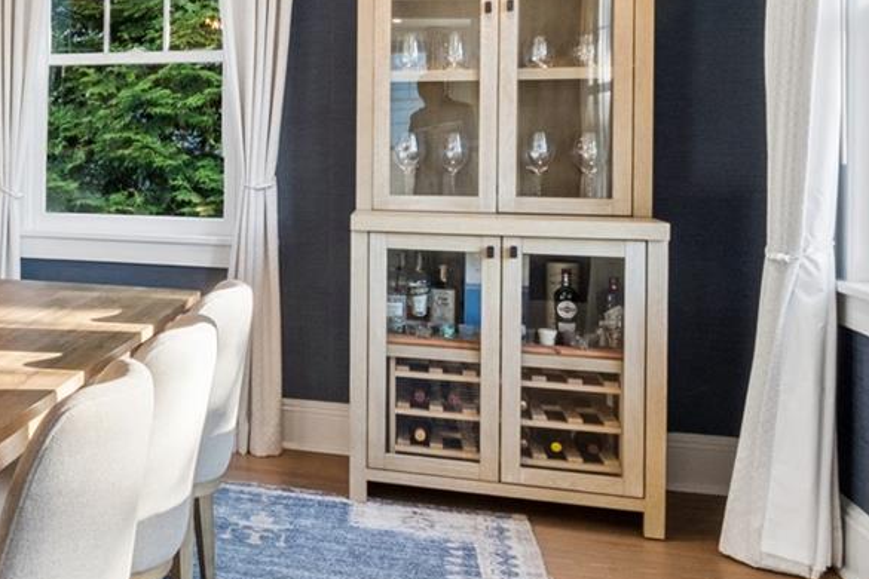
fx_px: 1183
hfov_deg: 34.0
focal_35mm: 49
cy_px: 118
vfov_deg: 27.0
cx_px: -128
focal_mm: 9.1
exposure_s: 1/10
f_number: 11
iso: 320
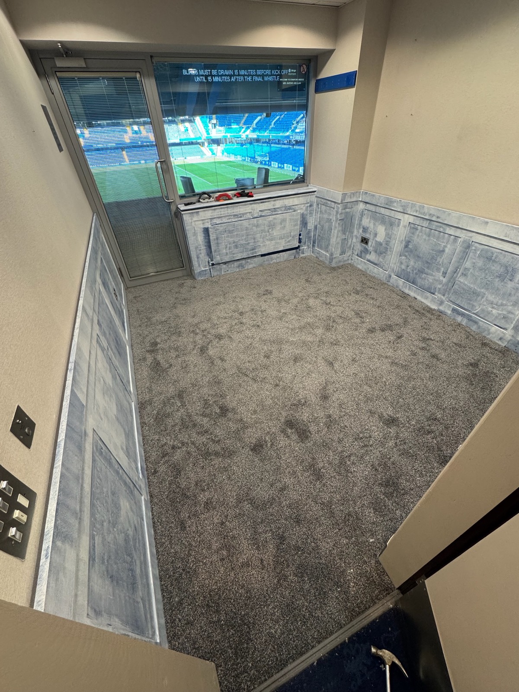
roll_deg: +3.3
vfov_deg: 102.1
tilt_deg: -38.1
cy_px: 346
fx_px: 280
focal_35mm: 14
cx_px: 260
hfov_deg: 85.7
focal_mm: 2.22
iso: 200
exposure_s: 1/50
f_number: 2.2
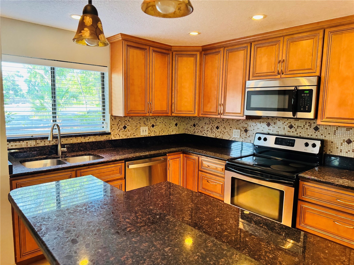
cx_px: 177
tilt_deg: -7.6
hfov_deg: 71.6
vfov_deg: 56.8
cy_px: 132
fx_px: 245
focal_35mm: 24
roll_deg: -2.2
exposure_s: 1/60
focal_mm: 6.76
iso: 500
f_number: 1.78
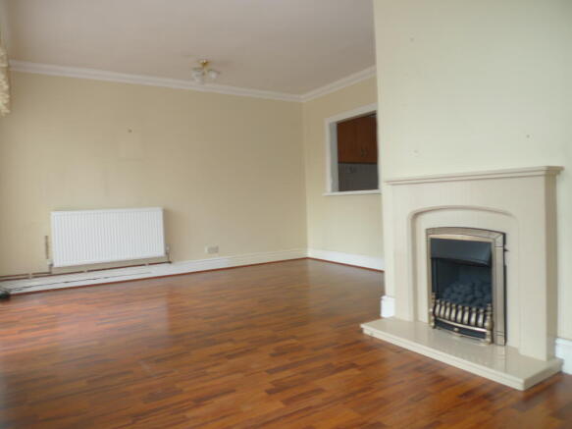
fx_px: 396
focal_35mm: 24
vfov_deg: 56.8
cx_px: 286
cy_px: 214
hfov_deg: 71.6
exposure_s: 1/15
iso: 80
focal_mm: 5.1
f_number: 2
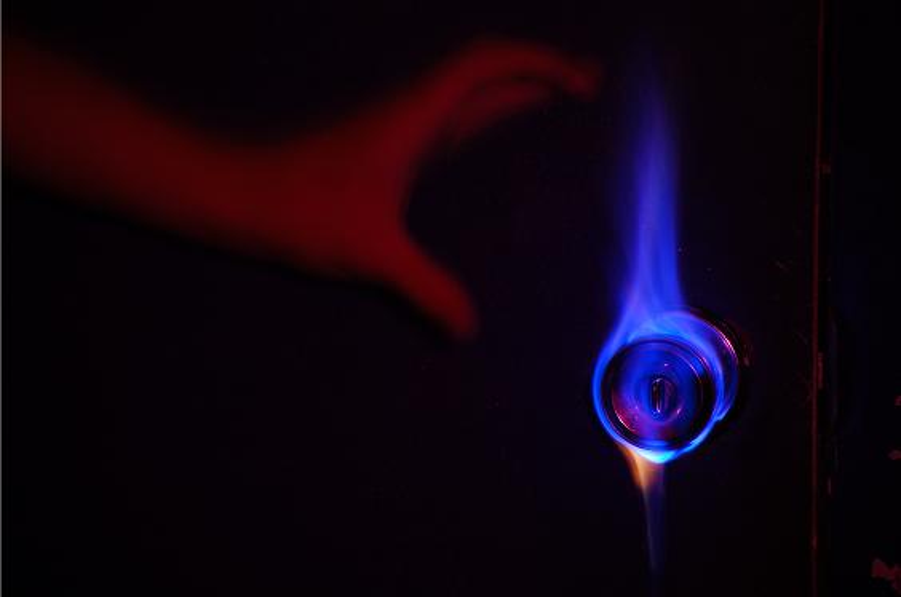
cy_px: 298
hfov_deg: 11.4
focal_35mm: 180
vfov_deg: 7.6
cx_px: 450
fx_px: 4497
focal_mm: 120
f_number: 4.8
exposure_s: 5
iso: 200
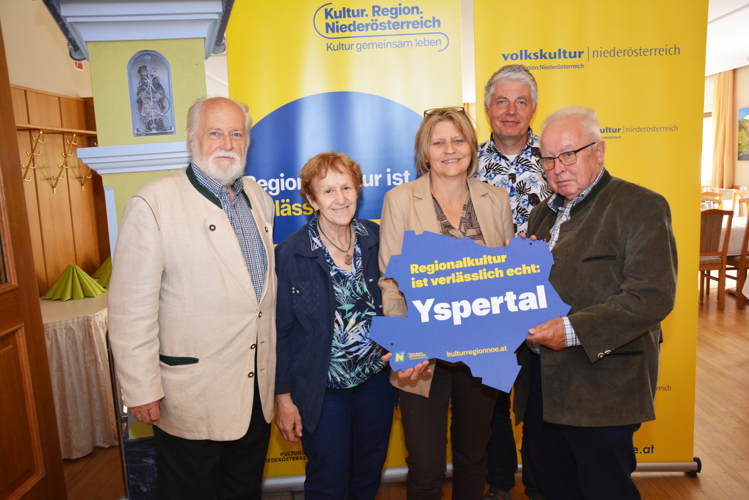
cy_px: 250
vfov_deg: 41.7
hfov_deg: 59.5
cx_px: 374
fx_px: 655
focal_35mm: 32
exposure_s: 1/60
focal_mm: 21
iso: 1000
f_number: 4
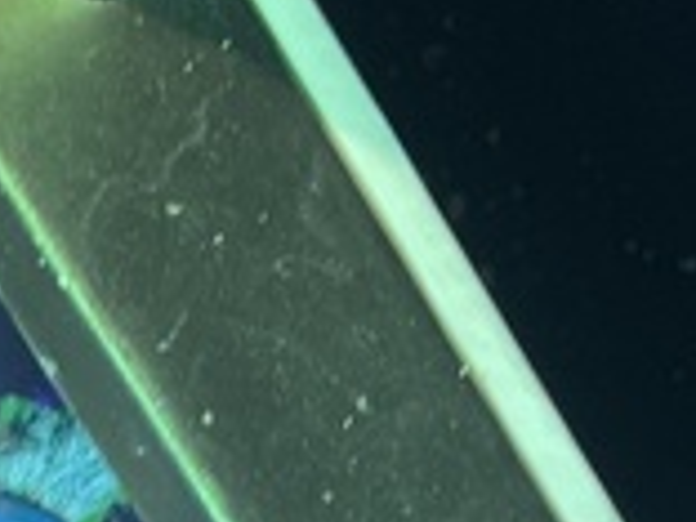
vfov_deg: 13.0
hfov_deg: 16.7
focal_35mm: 107
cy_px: 825
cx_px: -357
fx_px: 2151
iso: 100
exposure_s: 1/114
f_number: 1.6
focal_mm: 4.2
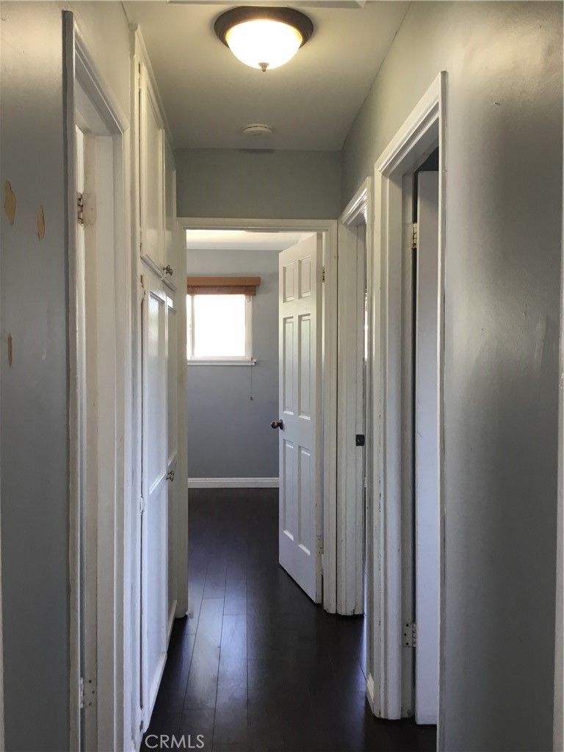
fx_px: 673
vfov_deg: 58.4
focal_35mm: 31
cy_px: 376
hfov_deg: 45.4
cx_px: 282
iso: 50
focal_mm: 3.3
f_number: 2.4
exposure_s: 1/30
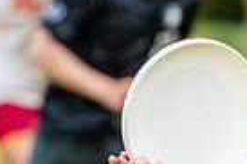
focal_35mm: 1274
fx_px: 8731
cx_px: 416
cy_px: 268
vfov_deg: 1.1
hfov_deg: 1.6
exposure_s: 1/1250
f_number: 3.2
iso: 140
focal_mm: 200
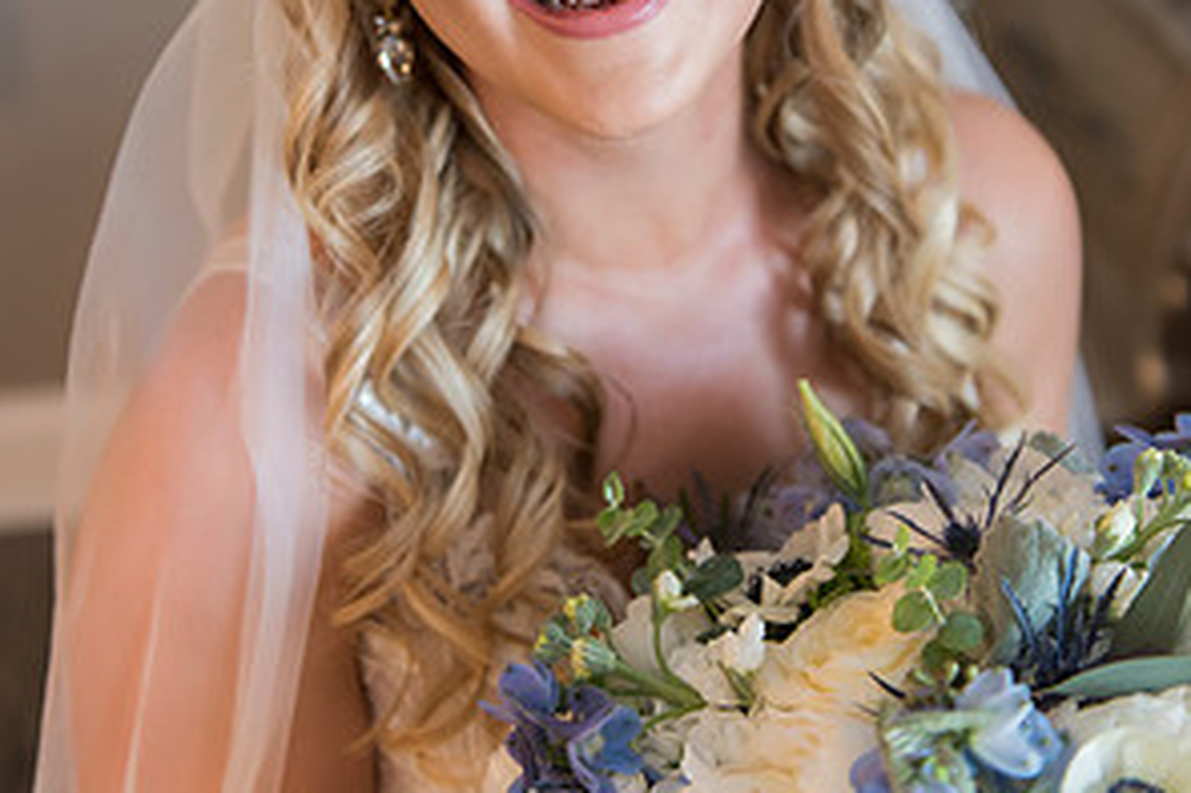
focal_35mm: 67
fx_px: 2215
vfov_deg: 19.9
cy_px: 89
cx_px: 591
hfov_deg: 30.1
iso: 1000
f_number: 2.8
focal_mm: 44
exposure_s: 1/100
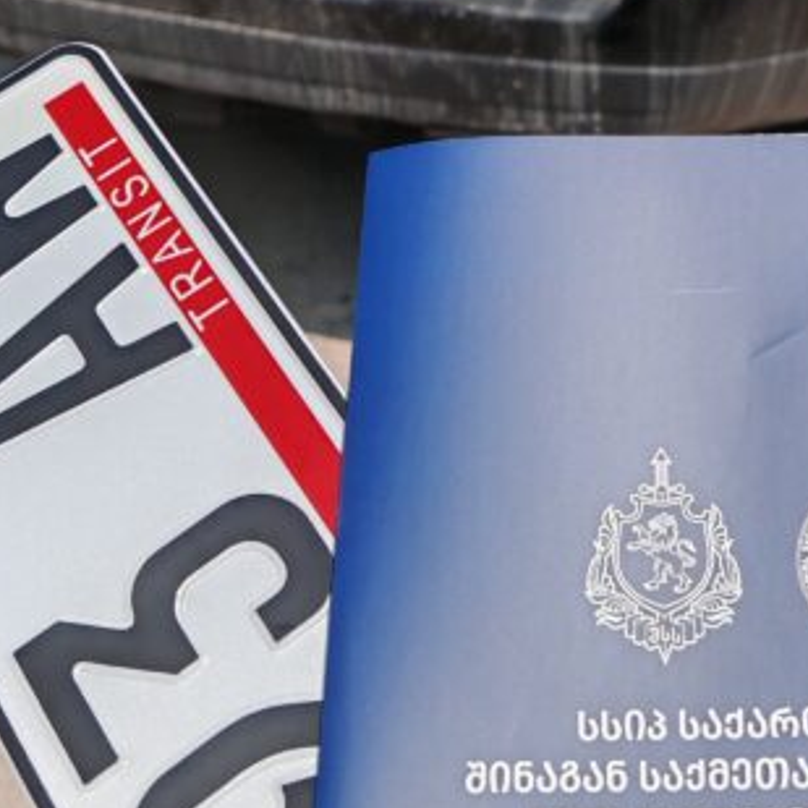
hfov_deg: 21.7
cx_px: 596
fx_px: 2086
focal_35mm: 79
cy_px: -162
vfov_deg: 20.5
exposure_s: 1/2100
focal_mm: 6.67
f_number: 1.9
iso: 50
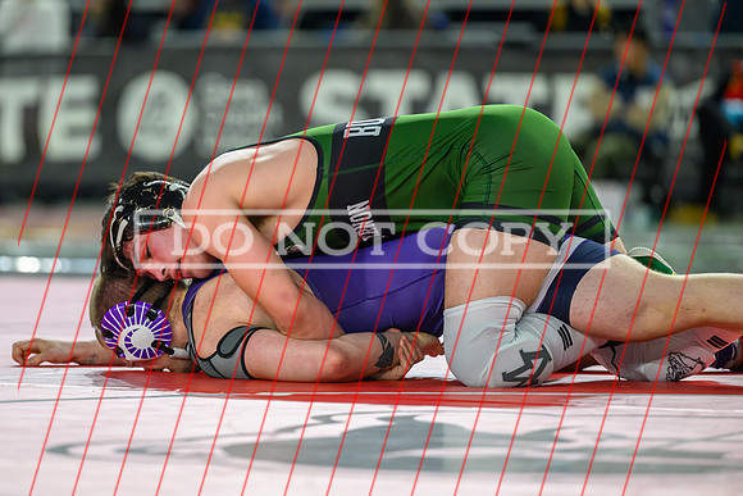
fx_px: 4545
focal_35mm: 220
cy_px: 213
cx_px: 304
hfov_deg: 9.3
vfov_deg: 6.2
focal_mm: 185
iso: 3200
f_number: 2.8
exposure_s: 1/800
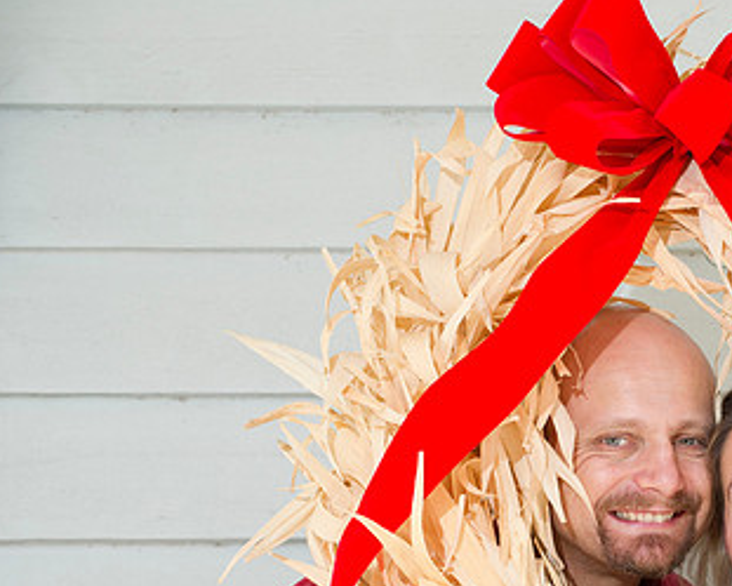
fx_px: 4551
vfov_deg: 7.4
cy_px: 426
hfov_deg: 9.2
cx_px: 654
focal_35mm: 210
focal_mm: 120
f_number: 5.6
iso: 200
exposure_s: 1/100
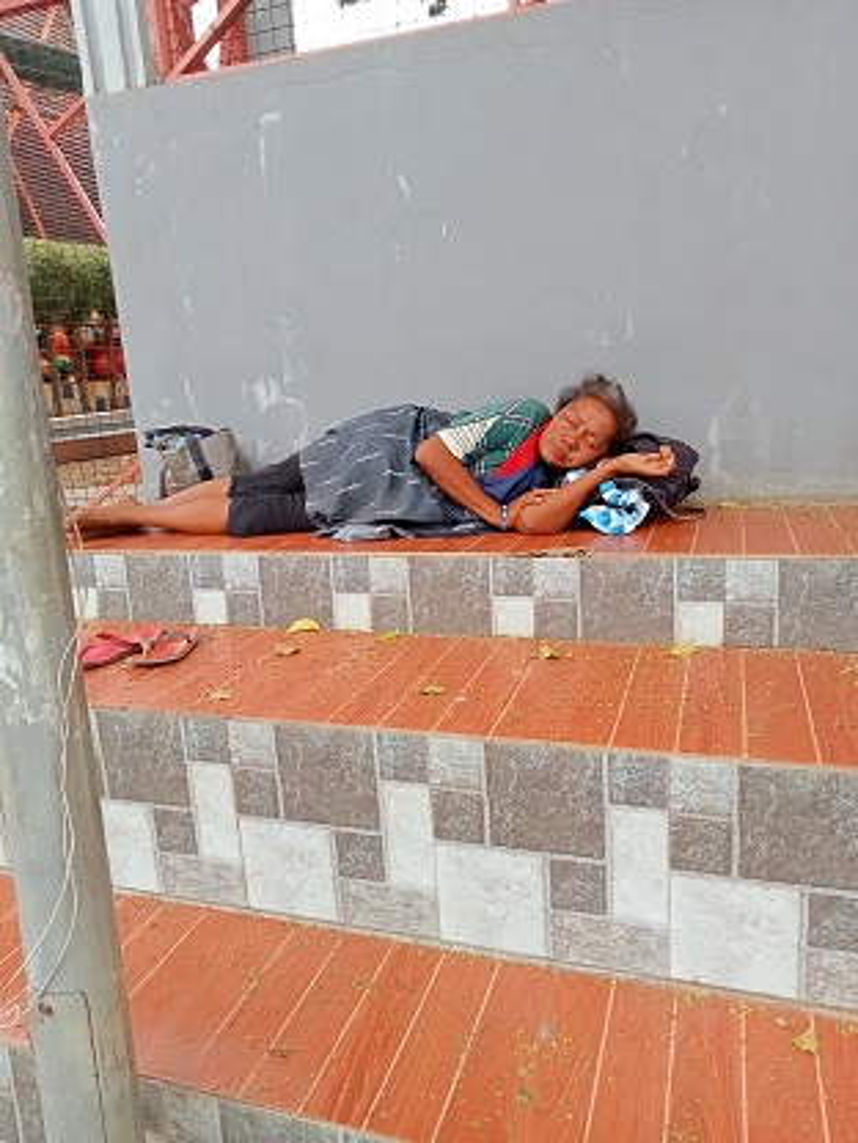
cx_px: 429
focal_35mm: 28
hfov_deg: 49.7
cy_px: 572
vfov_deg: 63.4
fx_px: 925
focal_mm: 3.46
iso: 101
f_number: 2.2
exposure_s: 1/251
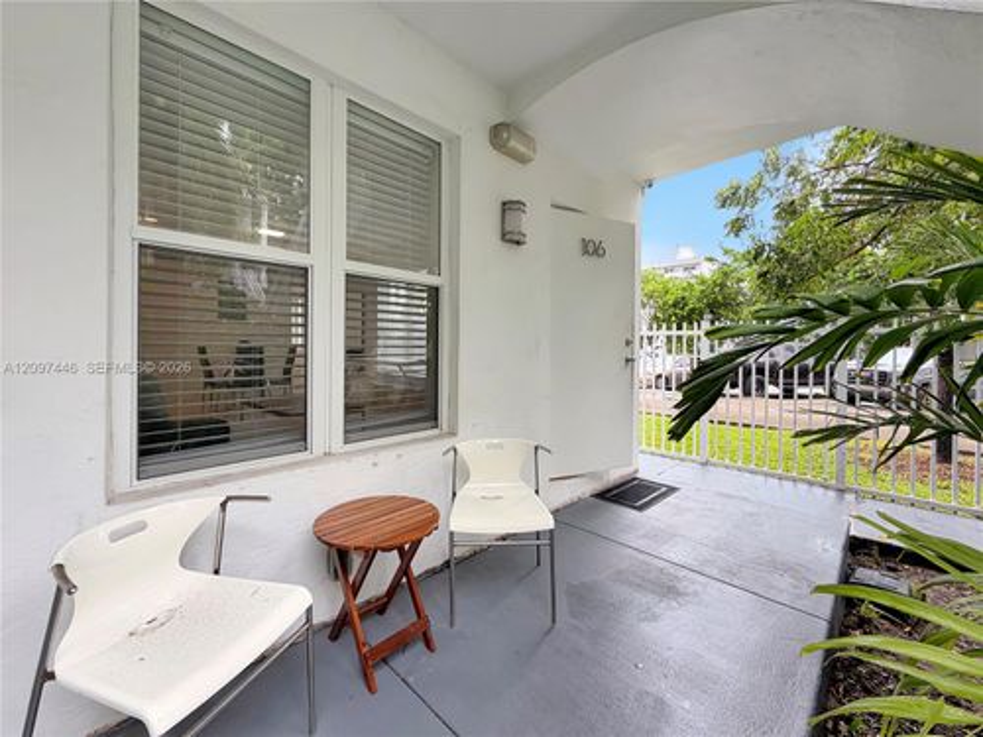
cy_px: 368
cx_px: 492
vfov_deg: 85.7
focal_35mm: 14
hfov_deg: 102.1
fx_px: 398
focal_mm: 2.22
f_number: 2.2
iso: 64
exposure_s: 1/198
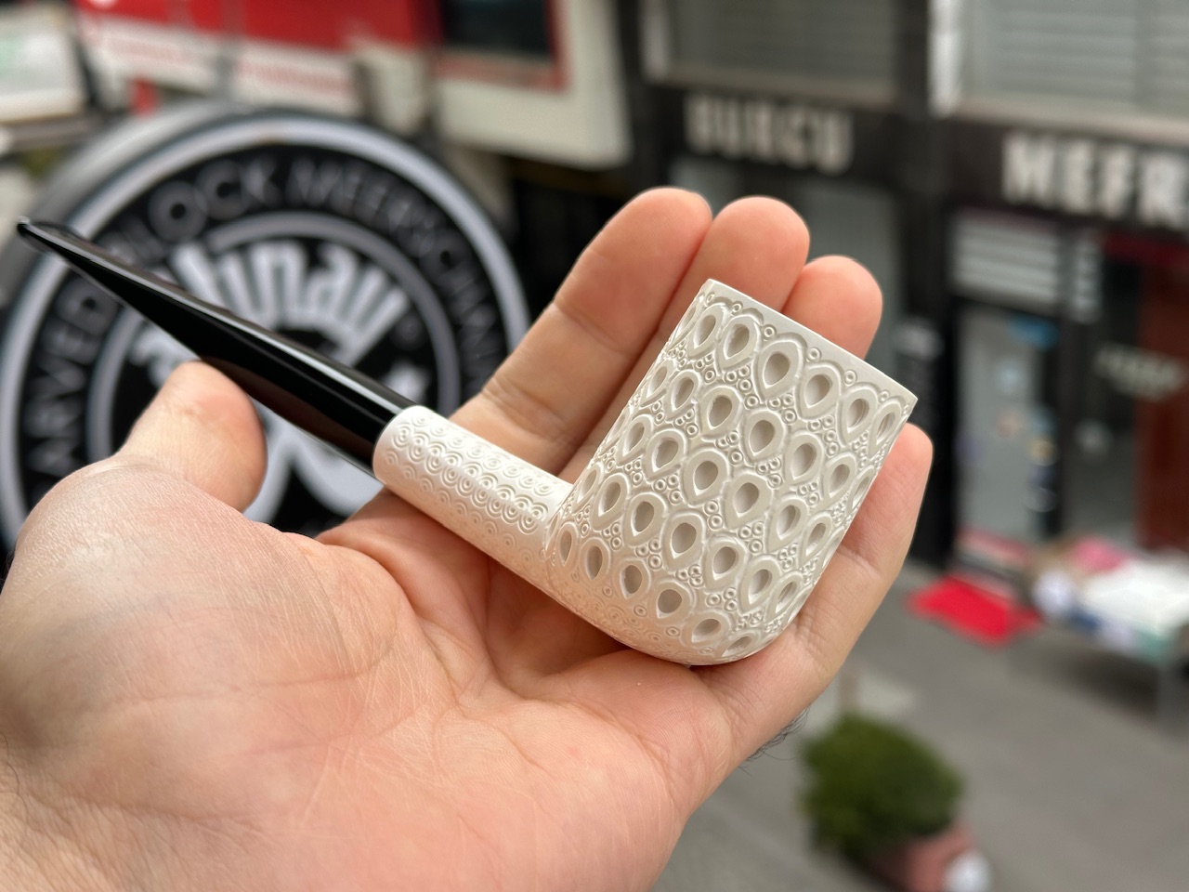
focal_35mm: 48
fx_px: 1649
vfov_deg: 30.3
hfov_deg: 39.7
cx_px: 594
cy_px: 446
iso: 64
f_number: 1.78
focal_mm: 6.86
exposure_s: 1/538
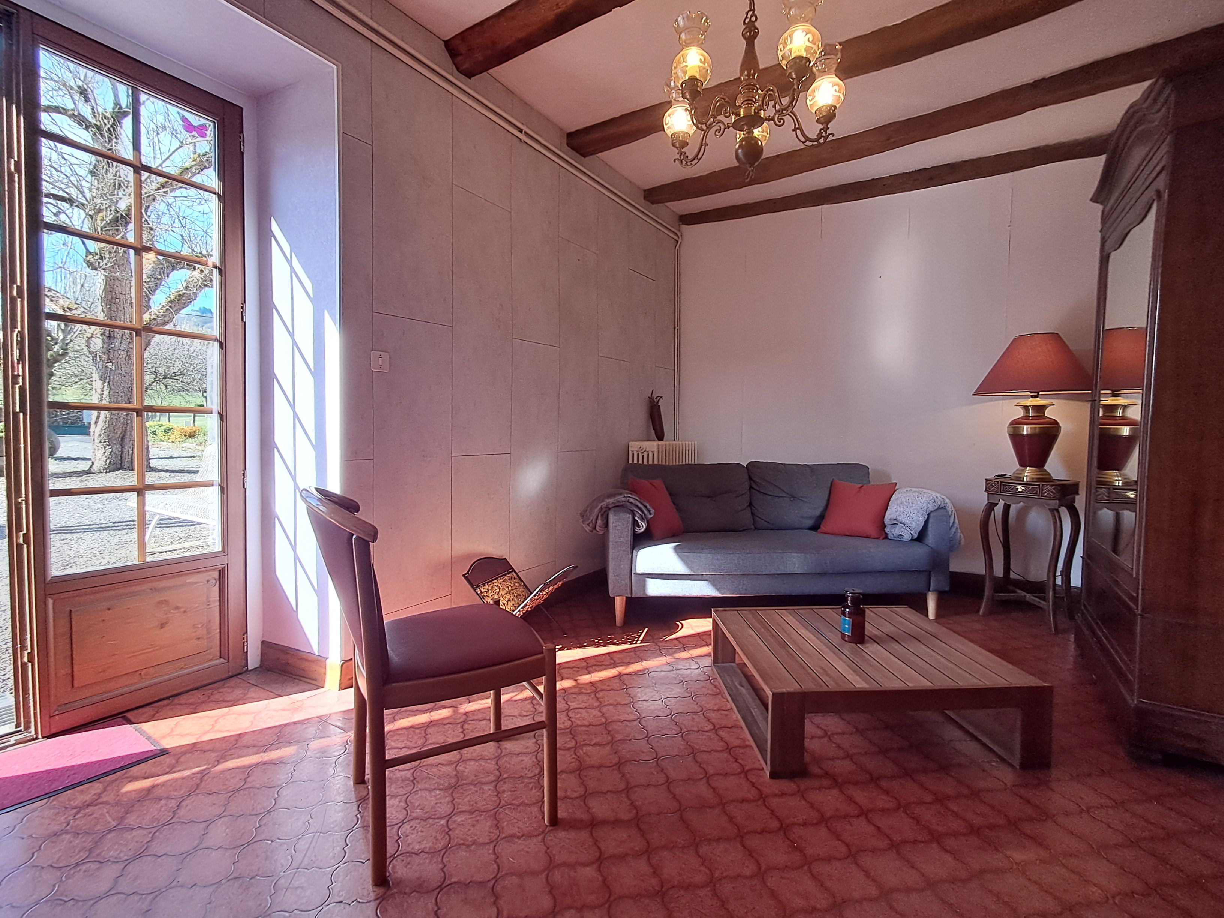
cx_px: 612
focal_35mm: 16
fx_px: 566
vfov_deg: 78.1
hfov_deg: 94.5
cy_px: 459
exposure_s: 1/100
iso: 40
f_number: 2.2
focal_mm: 1.64
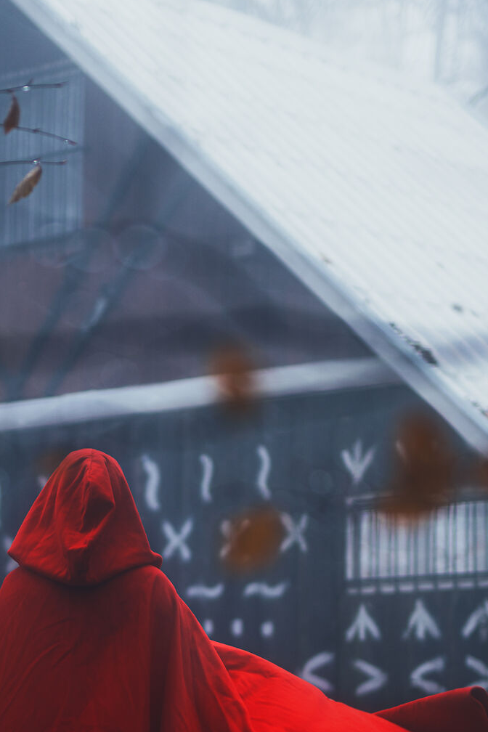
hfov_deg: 11.5
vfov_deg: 17.0
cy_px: 628
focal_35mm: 119
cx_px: 110
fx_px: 2419
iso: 100
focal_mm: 50
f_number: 1.4
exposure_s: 1/320
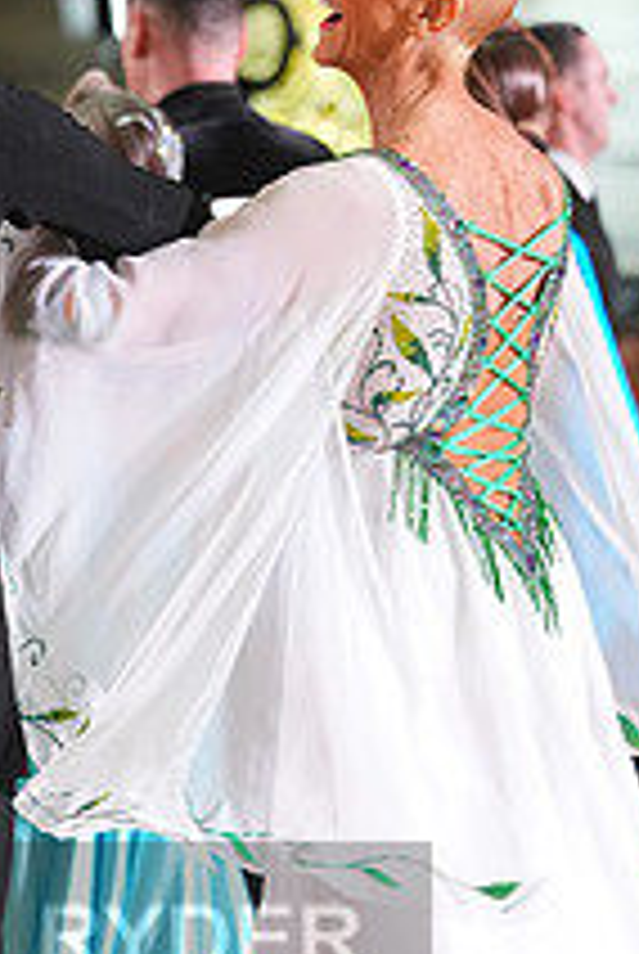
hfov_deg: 2.9
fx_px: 12764
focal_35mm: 481
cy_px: 994
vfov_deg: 4.3
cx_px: -187
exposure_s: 1/200
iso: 3200
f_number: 5
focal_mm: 176
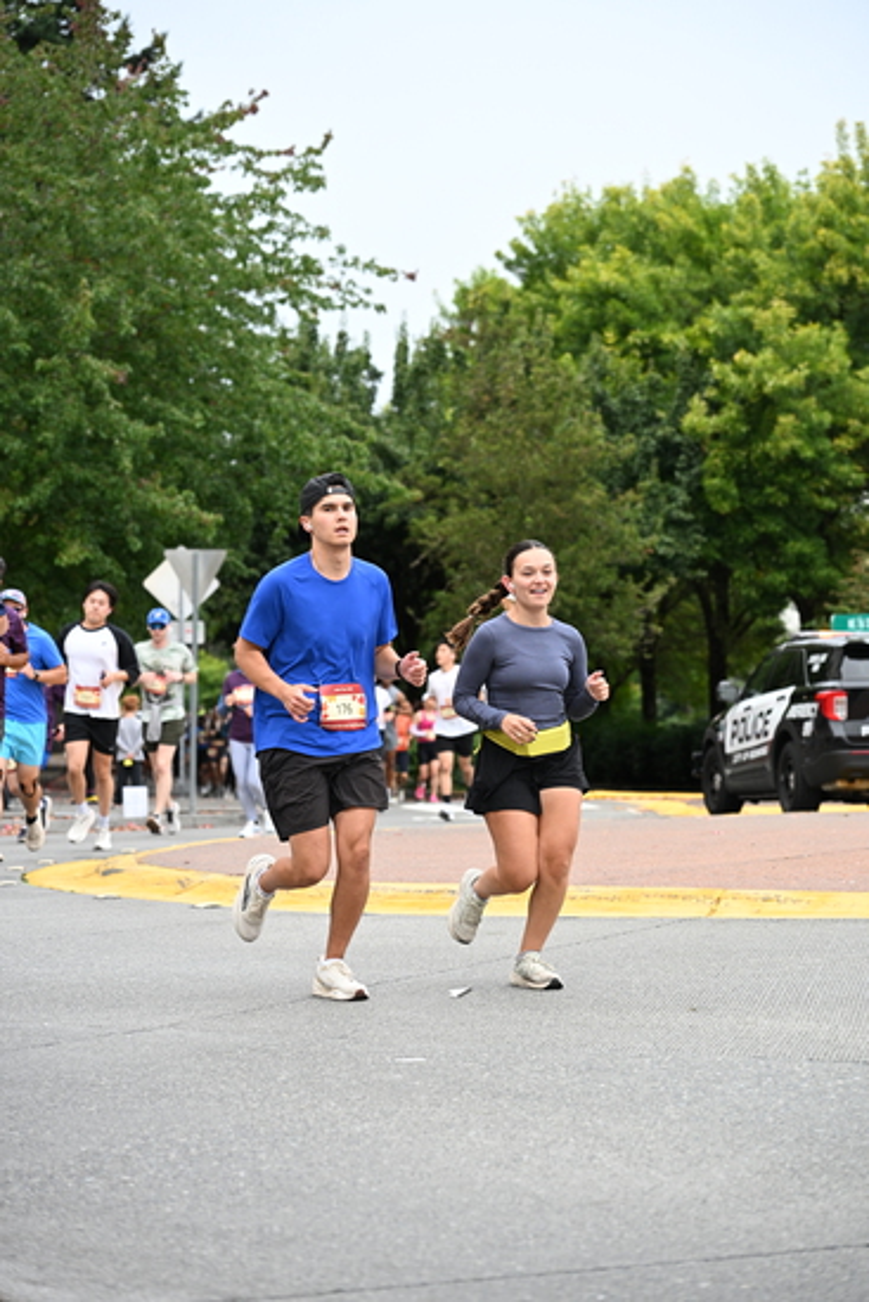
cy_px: 651
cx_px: 434
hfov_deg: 16.1
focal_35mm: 85
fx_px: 3076
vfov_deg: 23.9
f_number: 4
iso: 1600
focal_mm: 85
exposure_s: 1/800
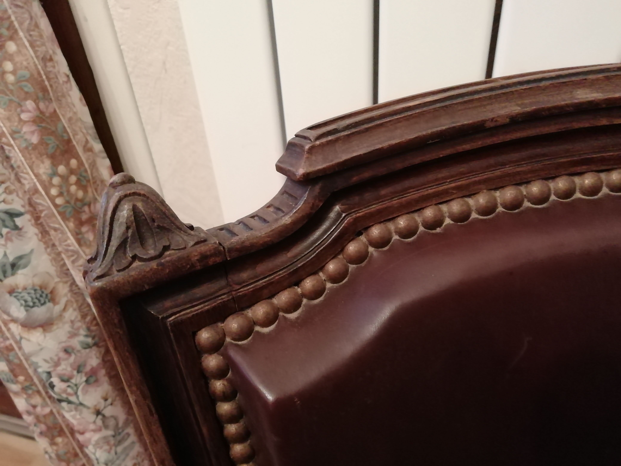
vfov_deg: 53.1
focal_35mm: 26
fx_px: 466
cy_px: 233
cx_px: 310
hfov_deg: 67.3
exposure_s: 1/14.3
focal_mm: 3.46
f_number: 2.2
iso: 640
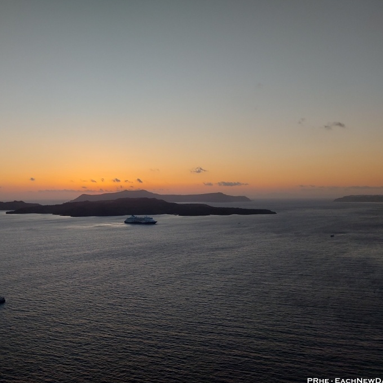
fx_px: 376
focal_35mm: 30
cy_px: 193
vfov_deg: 54.0
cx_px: 144
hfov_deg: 53.4
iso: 64
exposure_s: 1/60
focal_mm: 5.23
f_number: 1.8
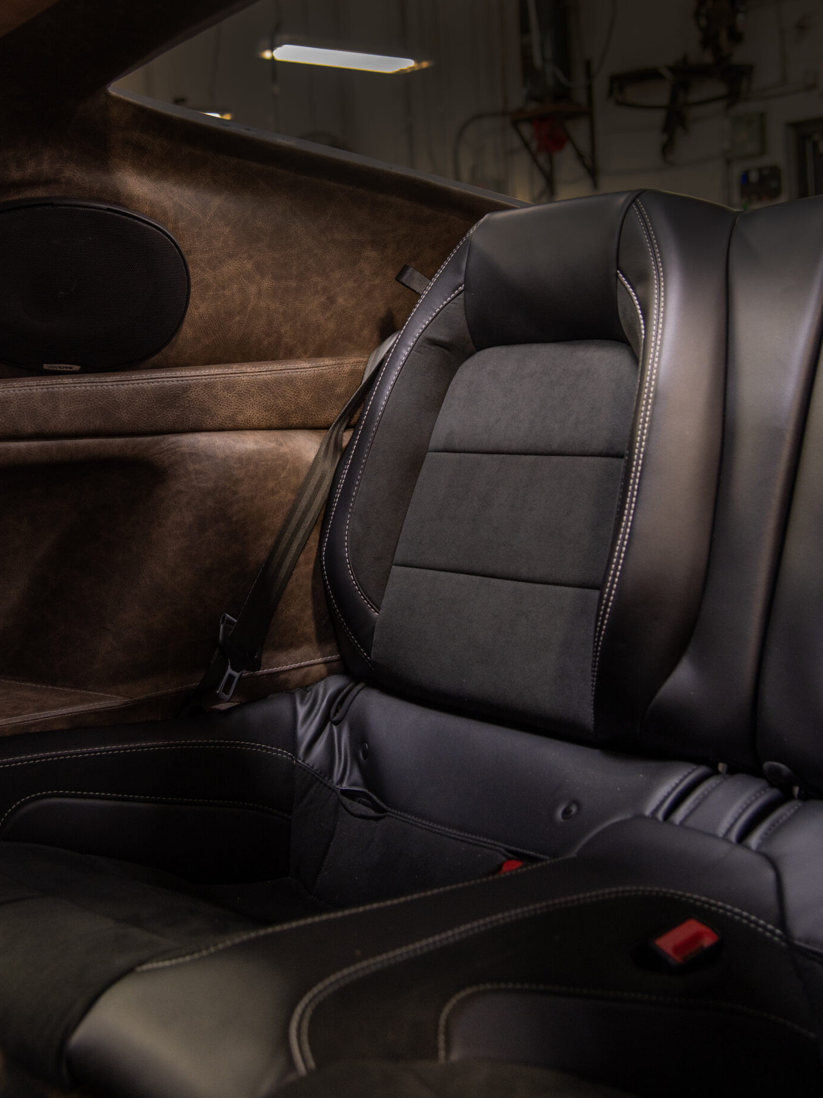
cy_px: 412
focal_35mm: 47
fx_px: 1490
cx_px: 331
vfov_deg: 40.2
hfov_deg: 30.8
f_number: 4
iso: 800
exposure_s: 1/100
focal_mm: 35
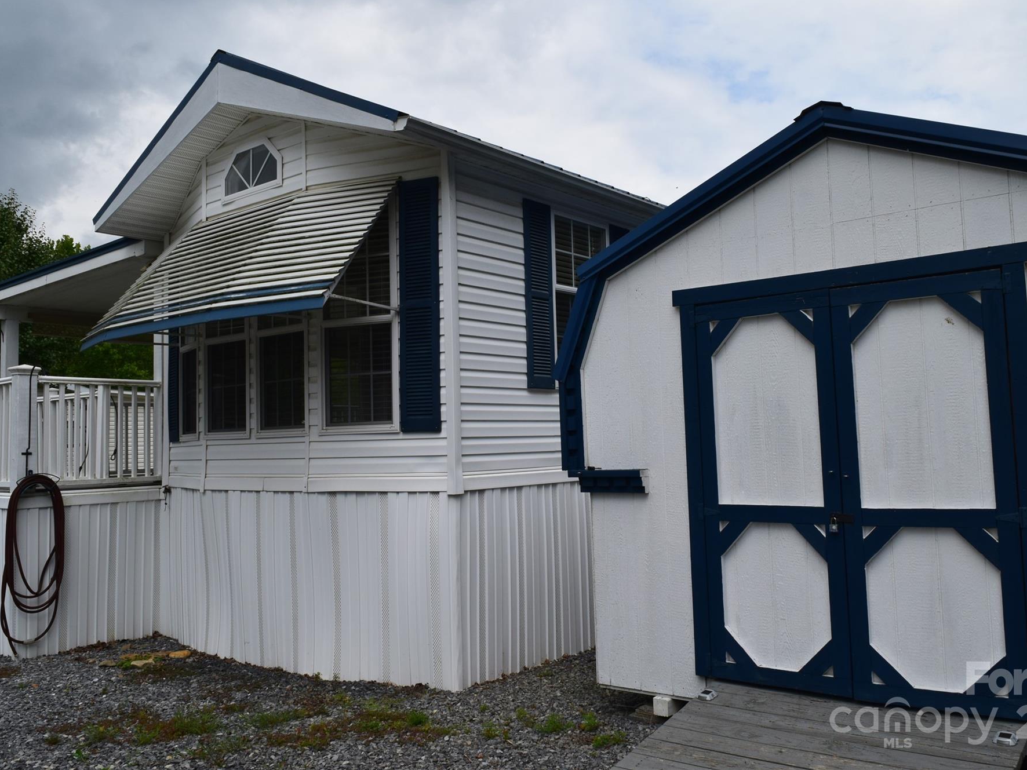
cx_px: 564
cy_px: 375
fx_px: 890
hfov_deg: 59.8
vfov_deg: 46.8
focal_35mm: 30
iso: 360
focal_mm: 18
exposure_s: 1/500
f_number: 11
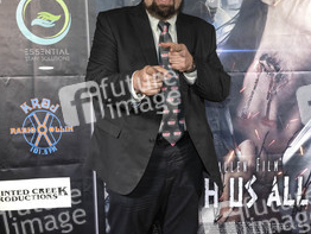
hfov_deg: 45.7
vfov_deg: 34.8
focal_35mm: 41
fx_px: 369
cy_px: 158
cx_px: 154
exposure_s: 1/200
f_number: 5.6
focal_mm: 28
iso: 800
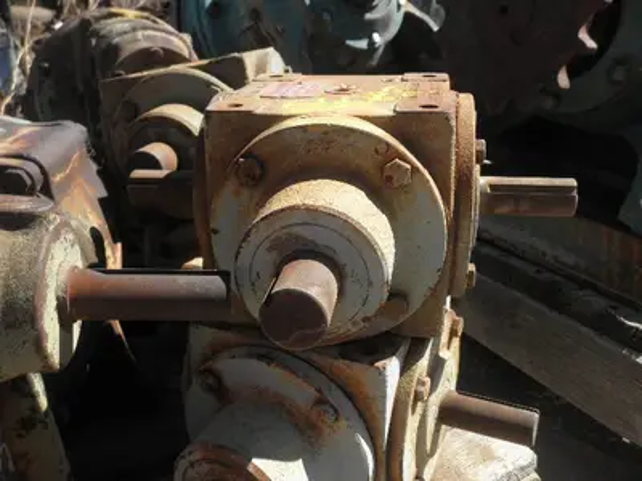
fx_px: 649
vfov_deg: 40.7
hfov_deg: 52.6
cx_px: 321
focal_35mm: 35
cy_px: 240
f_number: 3.2
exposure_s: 1/640
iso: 64
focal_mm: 6.1
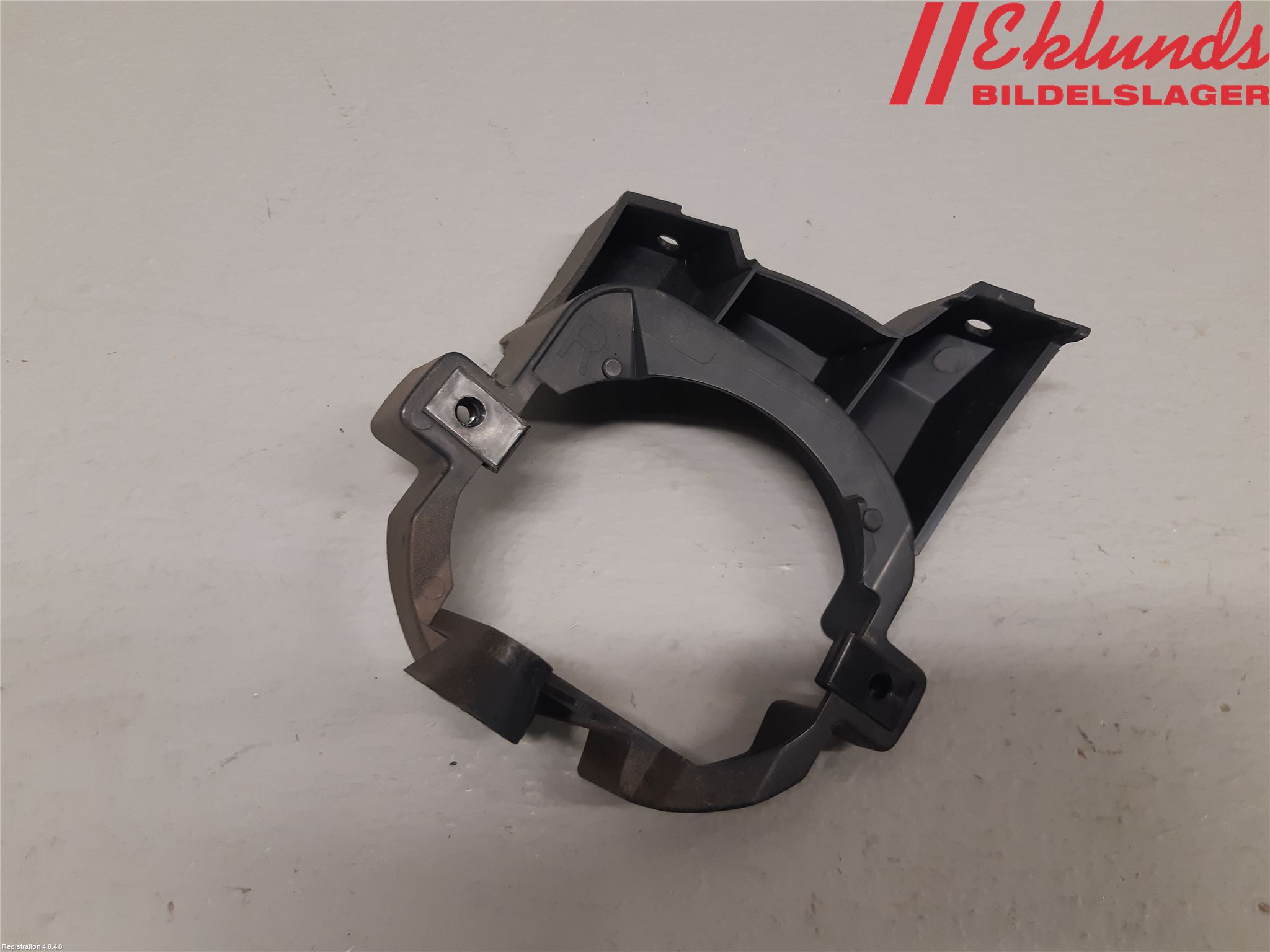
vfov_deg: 53.1
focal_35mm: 26
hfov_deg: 67.3
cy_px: 476
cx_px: 635
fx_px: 954
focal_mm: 3.93
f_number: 1.7
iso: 125
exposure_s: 1/50
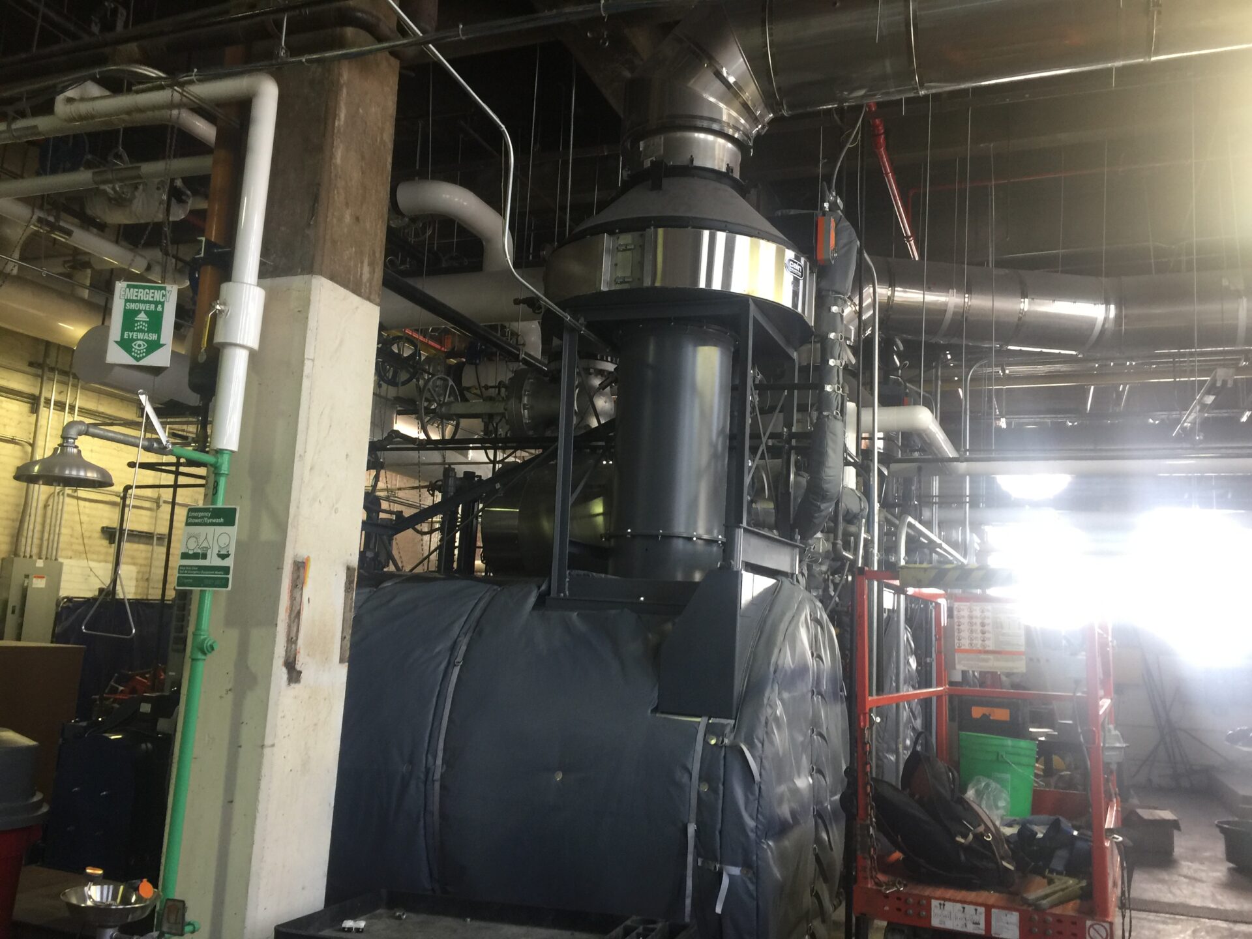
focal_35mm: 29
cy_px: 470
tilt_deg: +10.5
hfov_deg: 61.7
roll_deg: -4.3
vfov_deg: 48.2
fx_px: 1049
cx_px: 626
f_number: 2.2
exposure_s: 1/15
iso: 50
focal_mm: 4.15
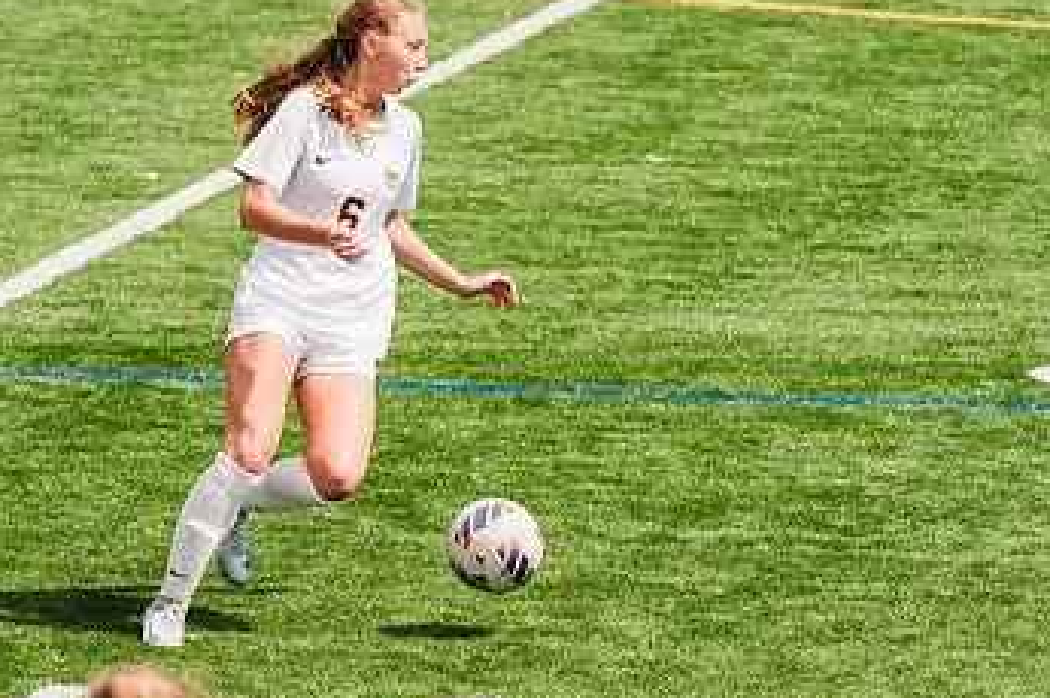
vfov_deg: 3.1
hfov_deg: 4.7
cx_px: 385
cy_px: 263
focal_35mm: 443
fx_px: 12908
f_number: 5.6
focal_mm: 264
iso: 250
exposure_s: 1/1600
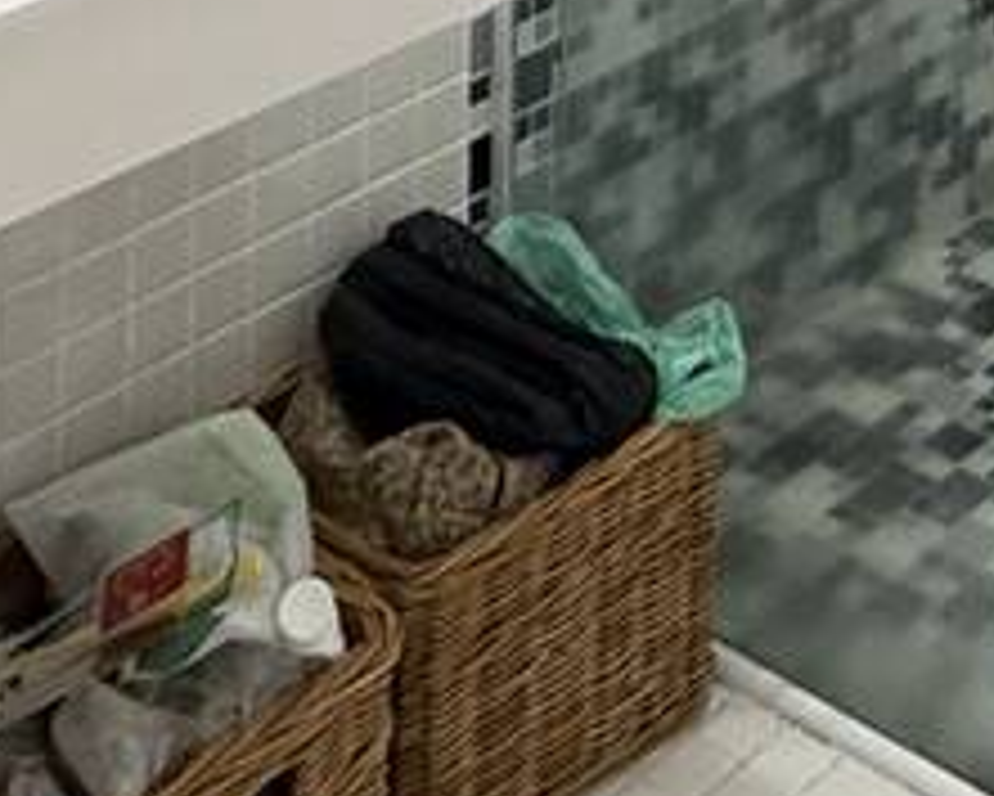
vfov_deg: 13.1
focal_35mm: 89
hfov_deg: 20.6
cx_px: 1052
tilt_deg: +0.1
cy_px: -1097
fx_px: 2619
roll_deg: -0.6
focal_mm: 2.22
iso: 640
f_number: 2.2
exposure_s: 1/120
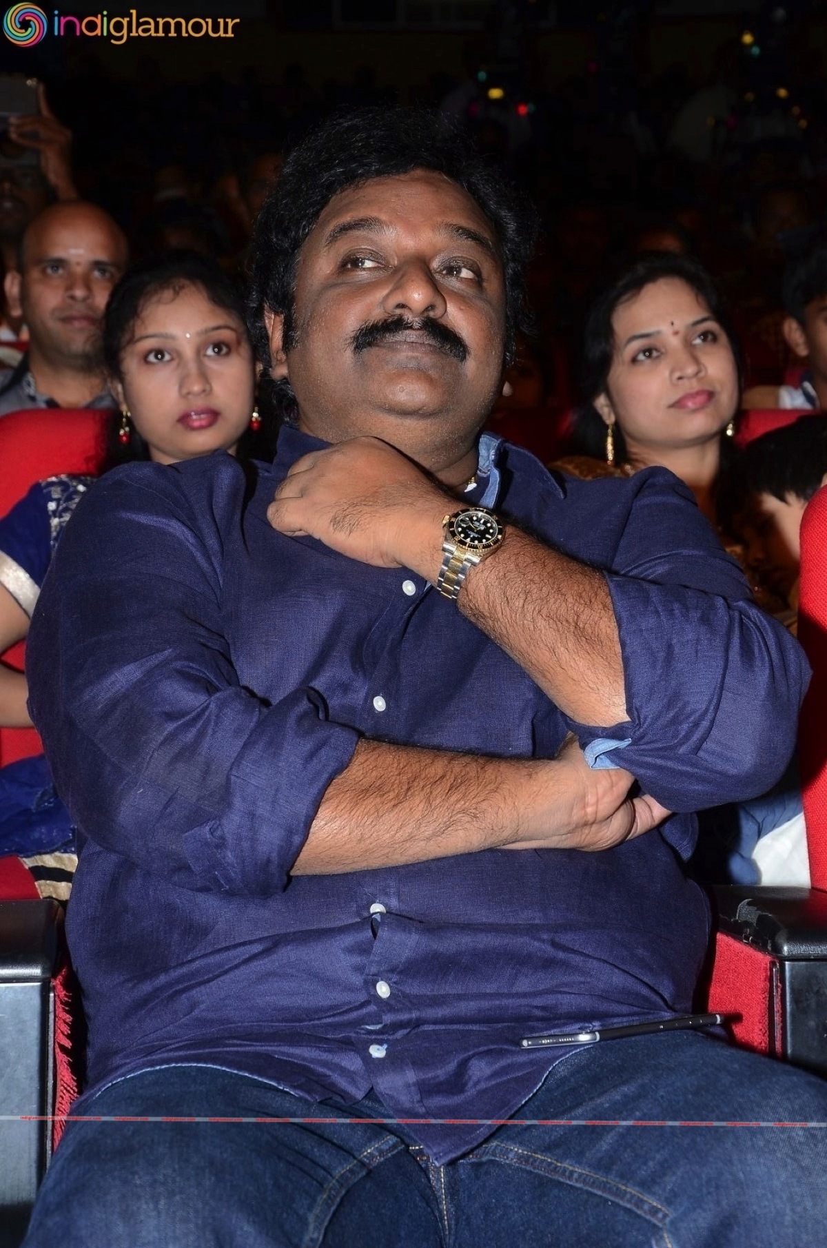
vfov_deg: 23.4
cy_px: 624
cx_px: 414
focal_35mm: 87
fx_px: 3010
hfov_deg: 15.6
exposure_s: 1/125
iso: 640
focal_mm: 58
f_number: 6.3
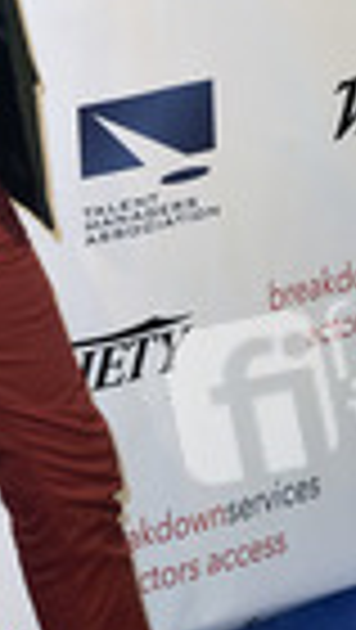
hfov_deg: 10.0
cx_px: -11
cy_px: 153
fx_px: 2009
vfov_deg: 17.7
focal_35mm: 120
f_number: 4.5
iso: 400
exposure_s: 1/320
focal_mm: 40
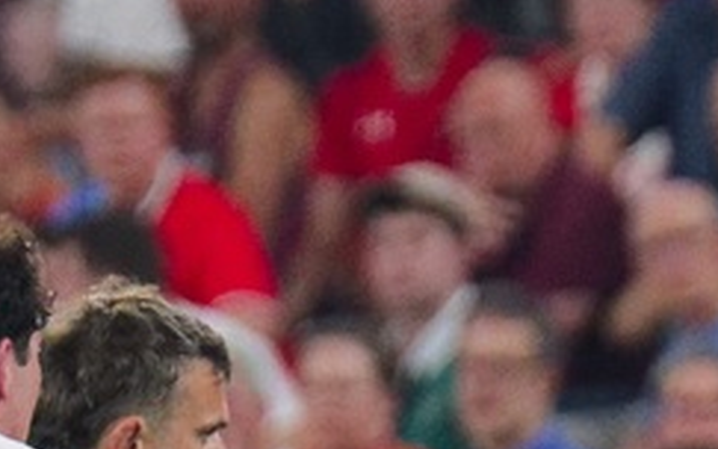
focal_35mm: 3393
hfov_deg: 0.6
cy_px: 1077
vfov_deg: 0.4
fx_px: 66409
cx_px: 1737
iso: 1250
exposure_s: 1/1250
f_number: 2.8
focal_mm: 300
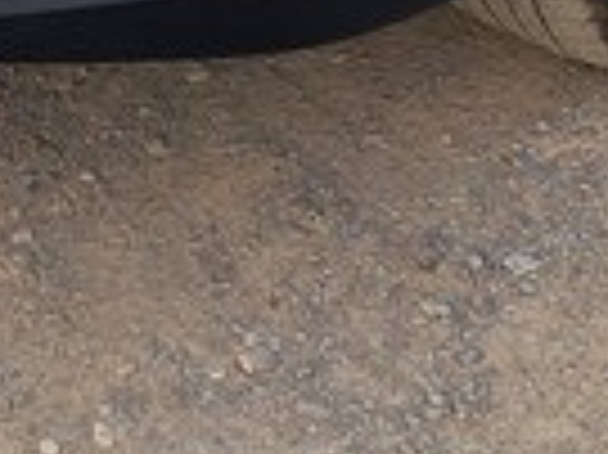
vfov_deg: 8.7
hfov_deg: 13.7
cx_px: 14
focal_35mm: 142
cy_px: -877
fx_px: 2492
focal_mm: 5.23
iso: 50
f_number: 1.8
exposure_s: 1/300
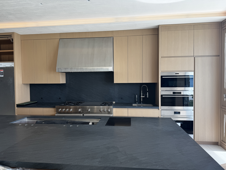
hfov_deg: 71.6
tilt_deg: -2.1
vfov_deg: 56.8
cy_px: 85
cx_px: 113
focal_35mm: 24
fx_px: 157
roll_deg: +0.6
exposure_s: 1/287
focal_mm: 6.76
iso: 80
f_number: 1.78
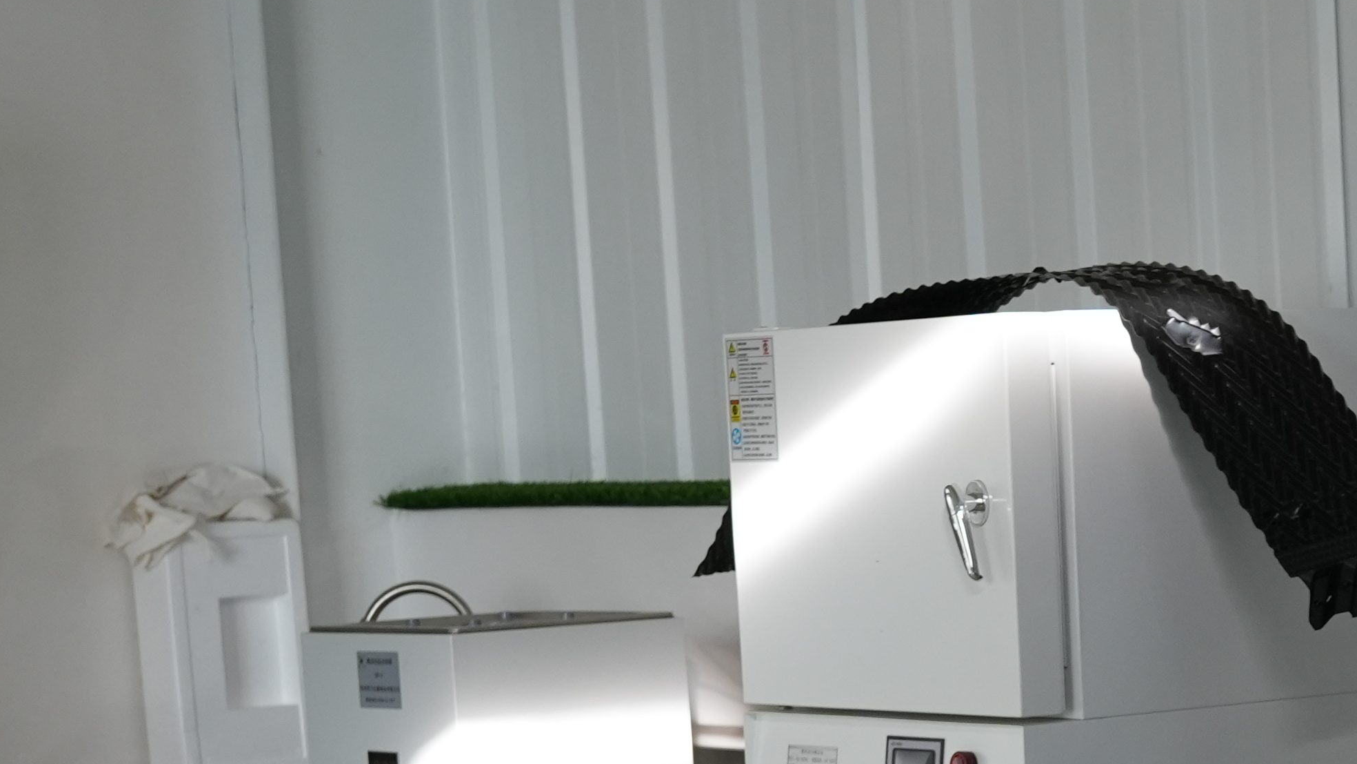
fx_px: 3706
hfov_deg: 20.3
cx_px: 1273
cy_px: 940
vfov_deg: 11.5
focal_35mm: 103
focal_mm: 28
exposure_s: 1/160
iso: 640
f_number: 4
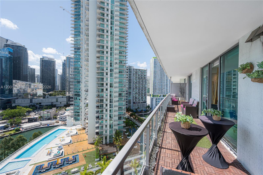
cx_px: 132
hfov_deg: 104.3
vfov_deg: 81.1
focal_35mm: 14
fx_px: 102
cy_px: 88
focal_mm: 14
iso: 160
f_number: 9
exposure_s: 1/320
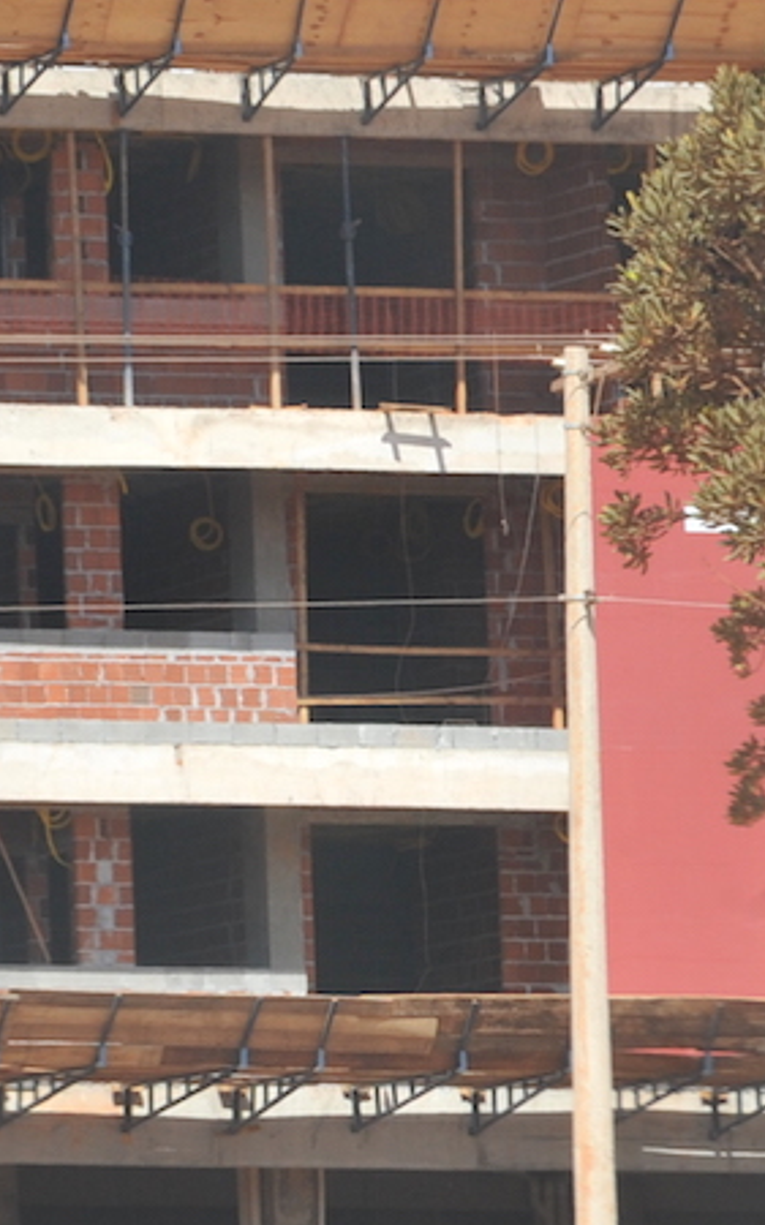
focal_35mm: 404
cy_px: -158
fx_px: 13485
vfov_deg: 5.2
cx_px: -1403
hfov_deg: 3.2
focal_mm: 110
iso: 500
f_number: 10
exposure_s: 1/500
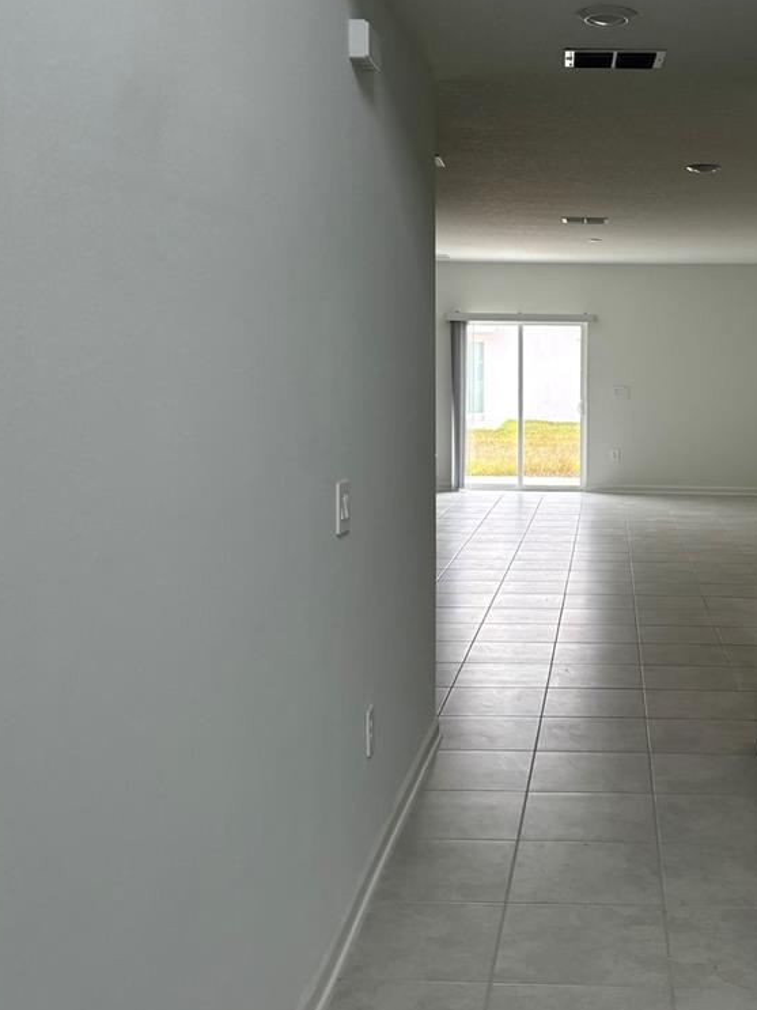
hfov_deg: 33.6
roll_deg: -0.4
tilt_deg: -5.7
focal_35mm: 42
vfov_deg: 44.7
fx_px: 1225
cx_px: 572
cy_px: 454
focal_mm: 5.96
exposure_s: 1/121
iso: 80
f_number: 1.6
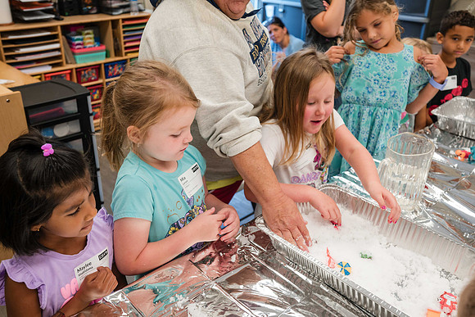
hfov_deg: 58.2
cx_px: 235
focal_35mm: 32
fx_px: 427
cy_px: 158
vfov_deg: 40.7
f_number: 4
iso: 1000
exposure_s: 1/125
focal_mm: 30
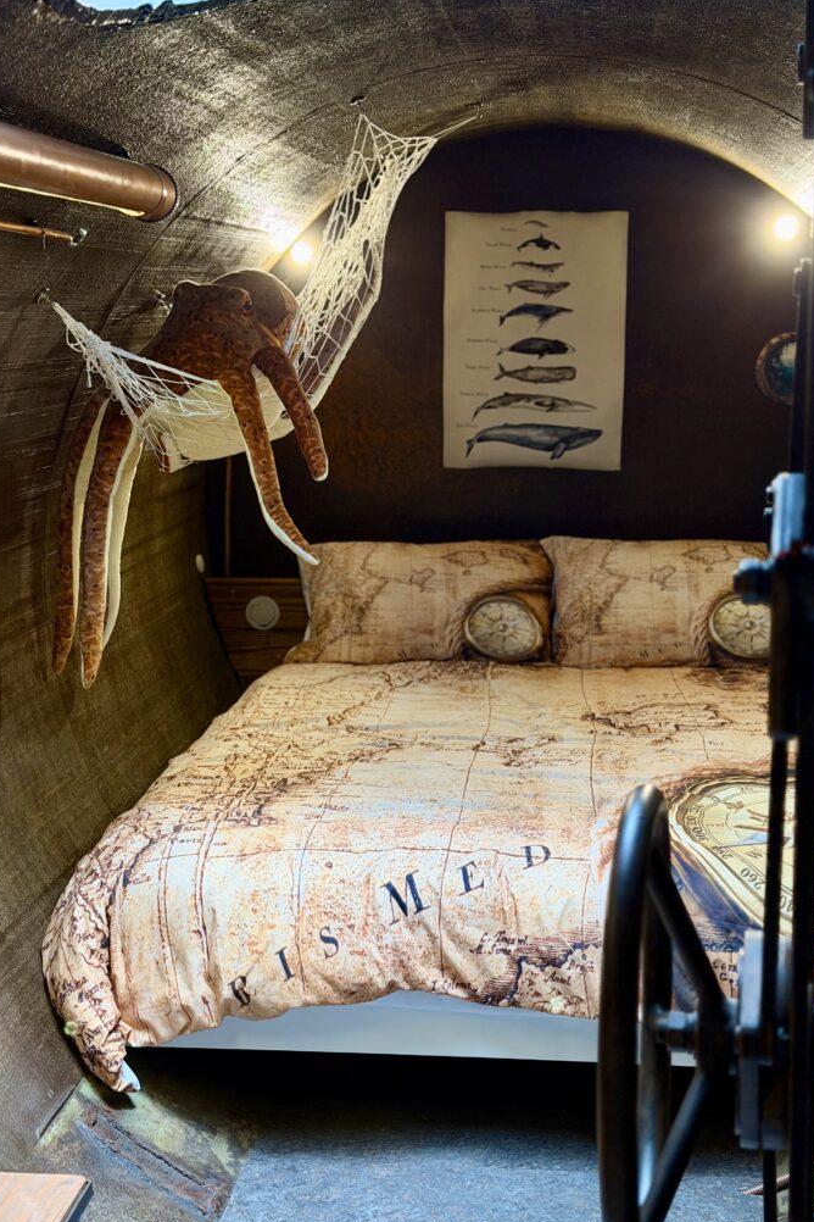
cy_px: 622
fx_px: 1730
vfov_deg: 38.9
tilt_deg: -10.2
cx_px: 431
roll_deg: +0.5
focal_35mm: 51
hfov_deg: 26.5
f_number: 1.78
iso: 400
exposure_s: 1/40
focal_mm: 6.76
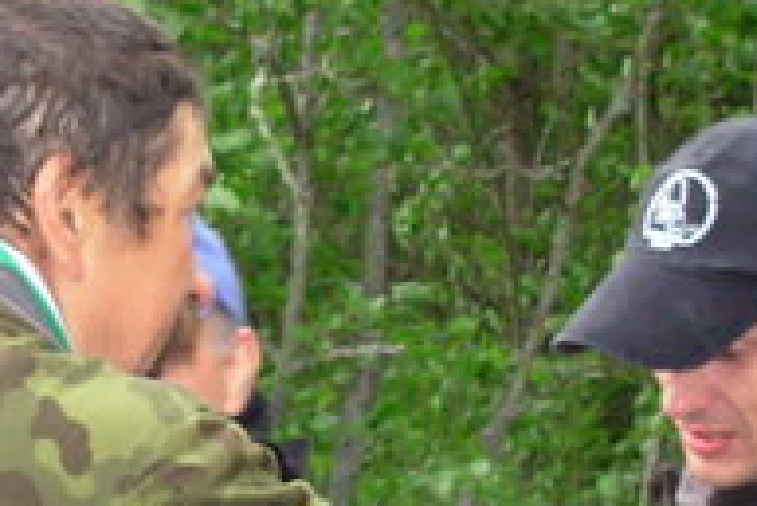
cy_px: 396
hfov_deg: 12.5
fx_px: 3451
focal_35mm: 164
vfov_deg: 8.4
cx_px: 157
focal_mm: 6.3
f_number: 2.9
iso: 92
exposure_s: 1/58.7
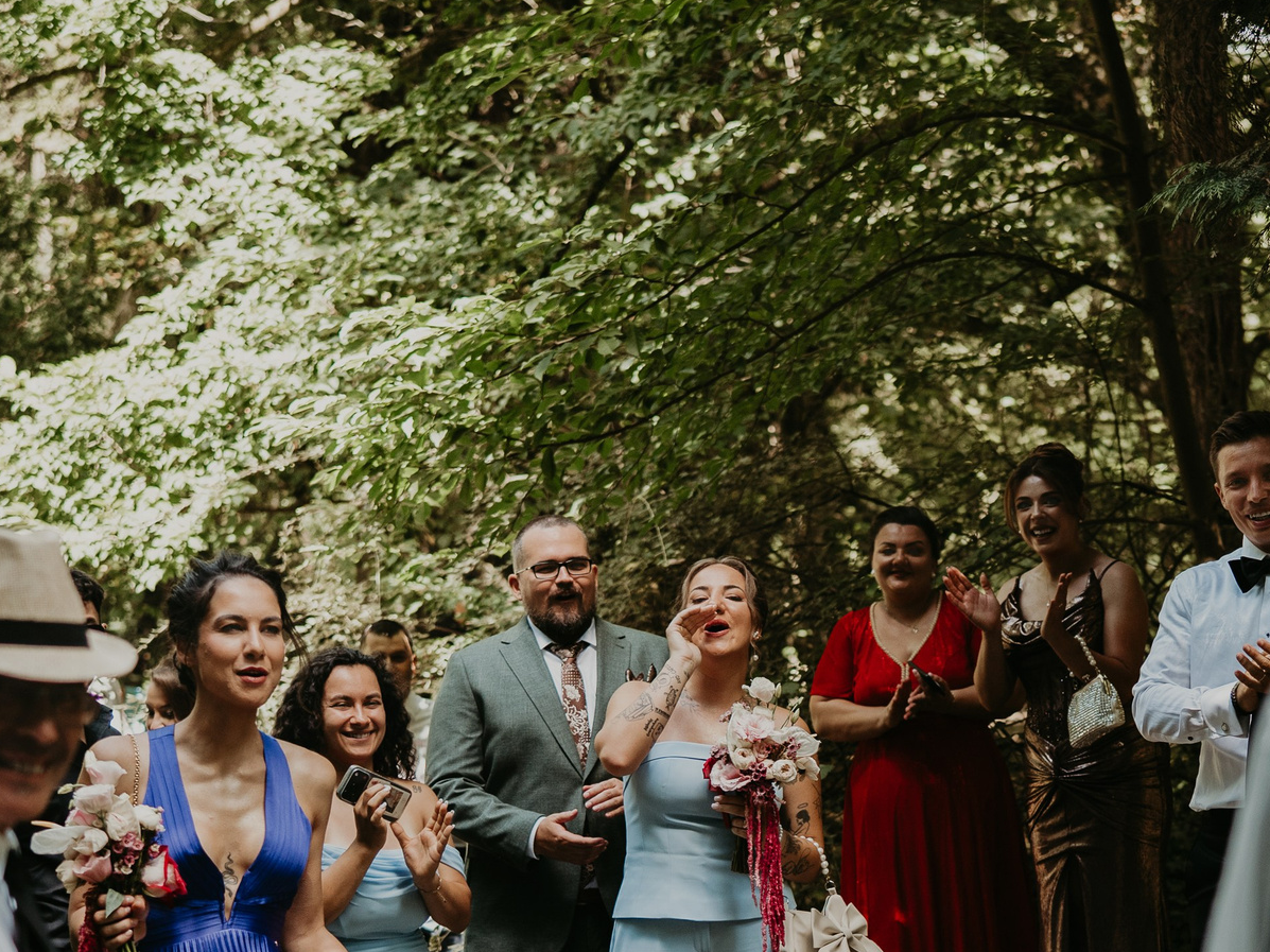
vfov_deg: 20.1
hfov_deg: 26.5
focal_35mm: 72
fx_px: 2641
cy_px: 824
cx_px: 1031
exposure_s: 1/1000
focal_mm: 35
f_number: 2
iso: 500
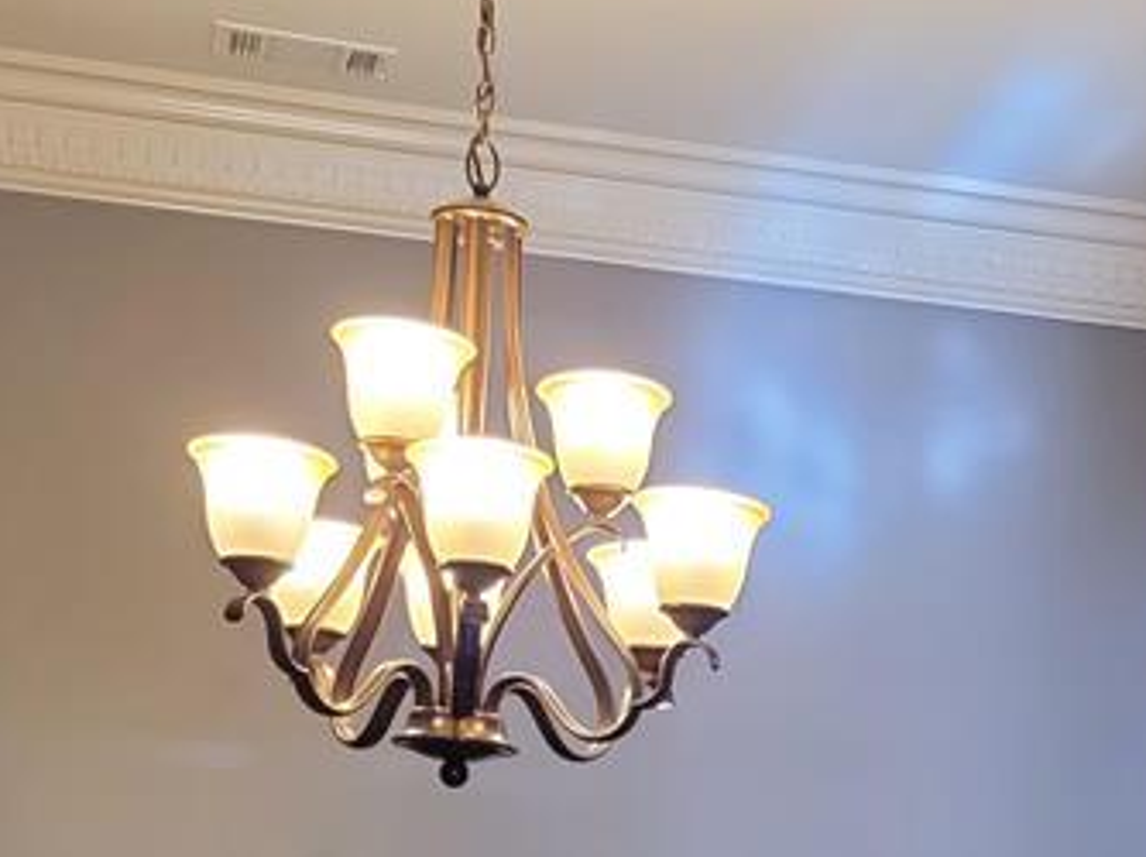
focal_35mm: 92
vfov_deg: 15.3
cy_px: 1097
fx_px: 3044
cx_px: 923
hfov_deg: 21.1
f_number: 1.8
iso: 320
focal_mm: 6.7
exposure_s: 1/119
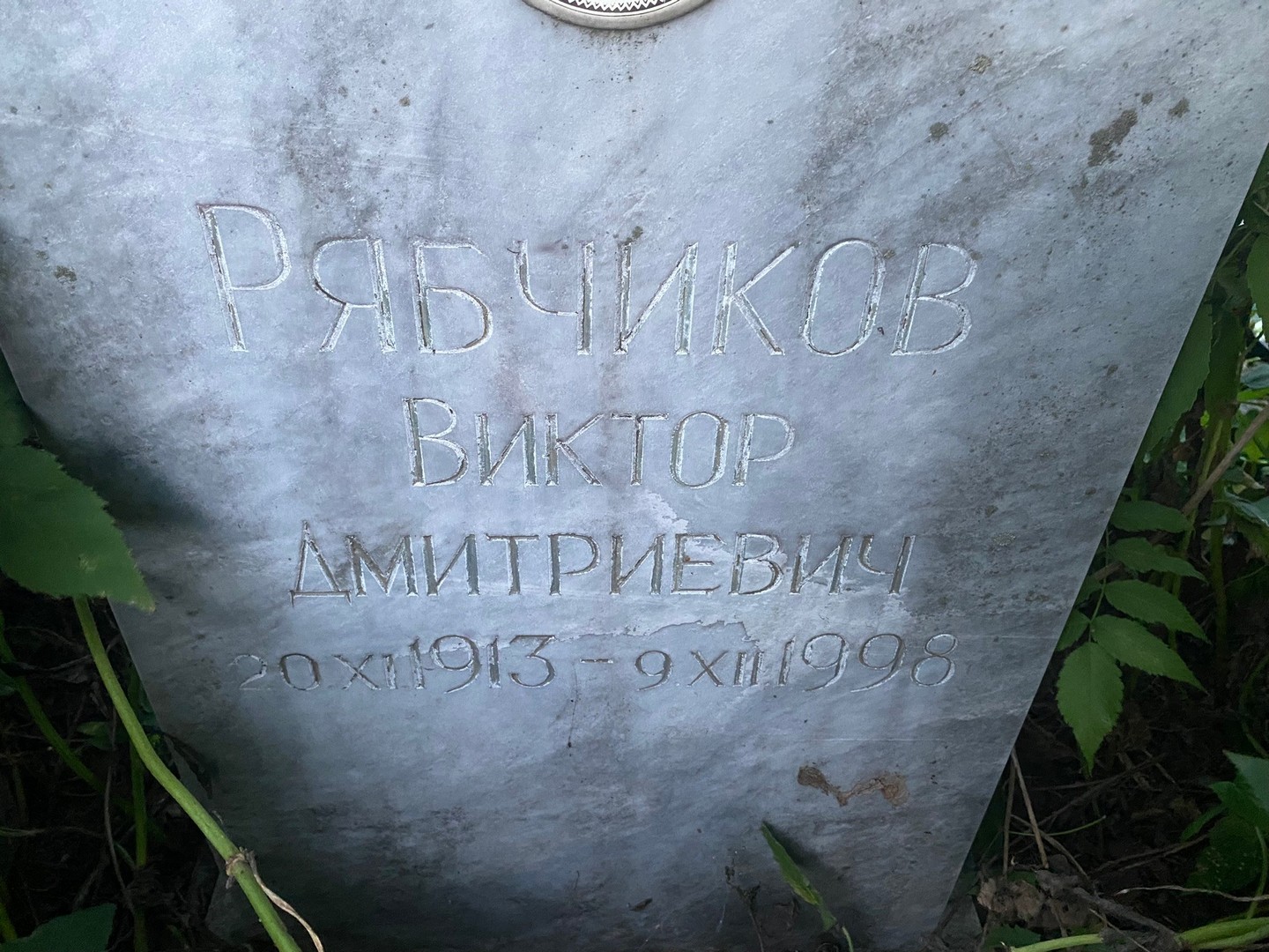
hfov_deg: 67.3
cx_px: 634
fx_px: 953
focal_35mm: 26
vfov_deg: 53.1
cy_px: 476
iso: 640
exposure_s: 1/32
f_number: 1.8
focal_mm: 4.25
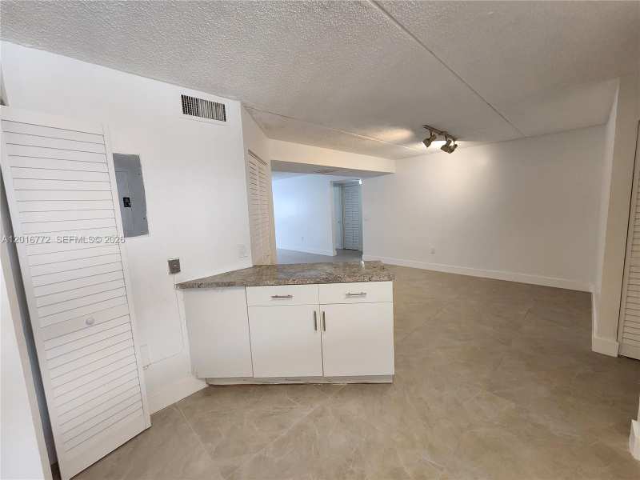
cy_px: 240
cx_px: 320
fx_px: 240
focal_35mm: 13
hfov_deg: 106.2
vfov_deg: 89.9
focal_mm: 2.2
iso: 250
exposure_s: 1/60
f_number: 2.2
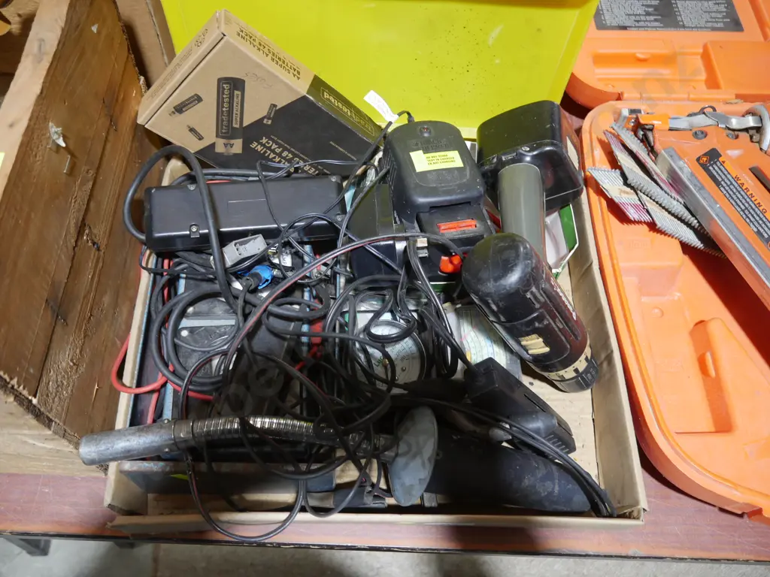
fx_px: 667
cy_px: 288
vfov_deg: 46.8
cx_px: 385
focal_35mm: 30
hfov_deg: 60.0
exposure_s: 1/60
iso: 640
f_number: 3.6
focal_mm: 15
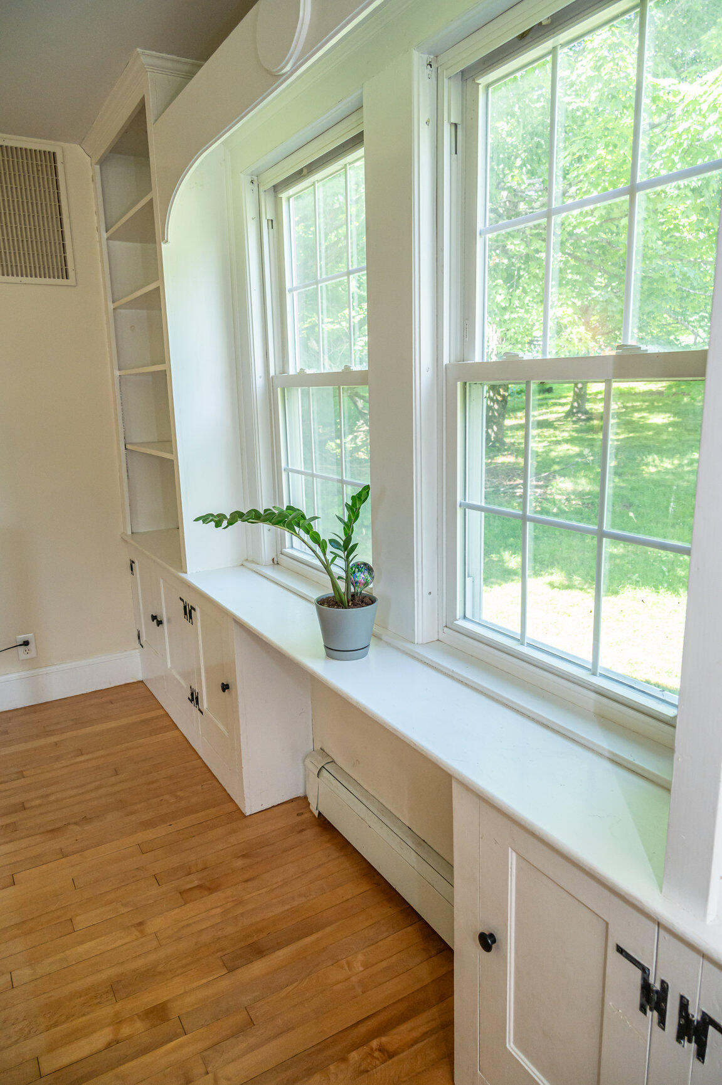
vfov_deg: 73.8
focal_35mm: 24
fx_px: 723
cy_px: 542
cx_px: 361
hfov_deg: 53.1
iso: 1600
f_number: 5.6
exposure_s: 1/200
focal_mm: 24
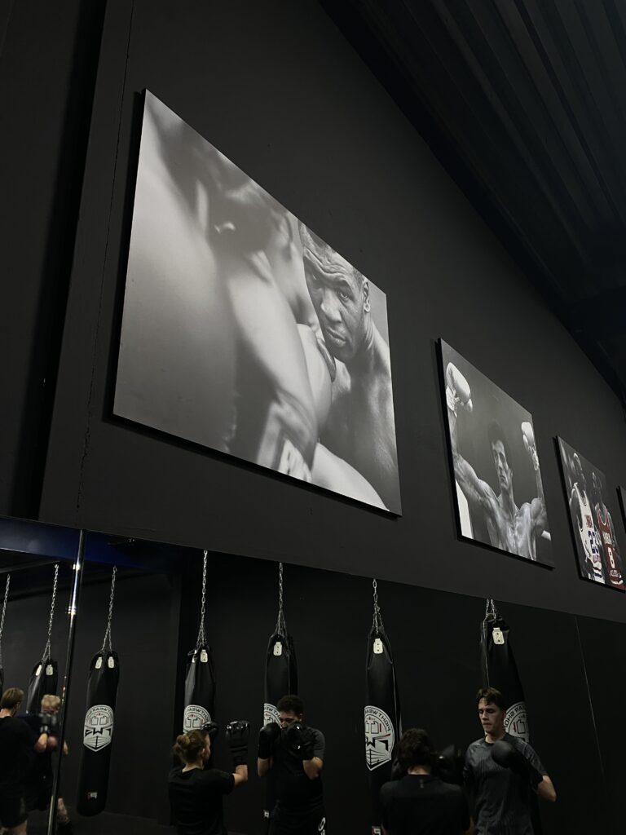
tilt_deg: +21.9
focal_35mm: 26
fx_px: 627
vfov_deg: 67.3
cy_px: 418
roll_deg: +1.4
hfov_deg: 53.1
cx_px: 313
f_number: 1.8
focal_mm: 4.25
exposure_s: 1/50
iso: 160
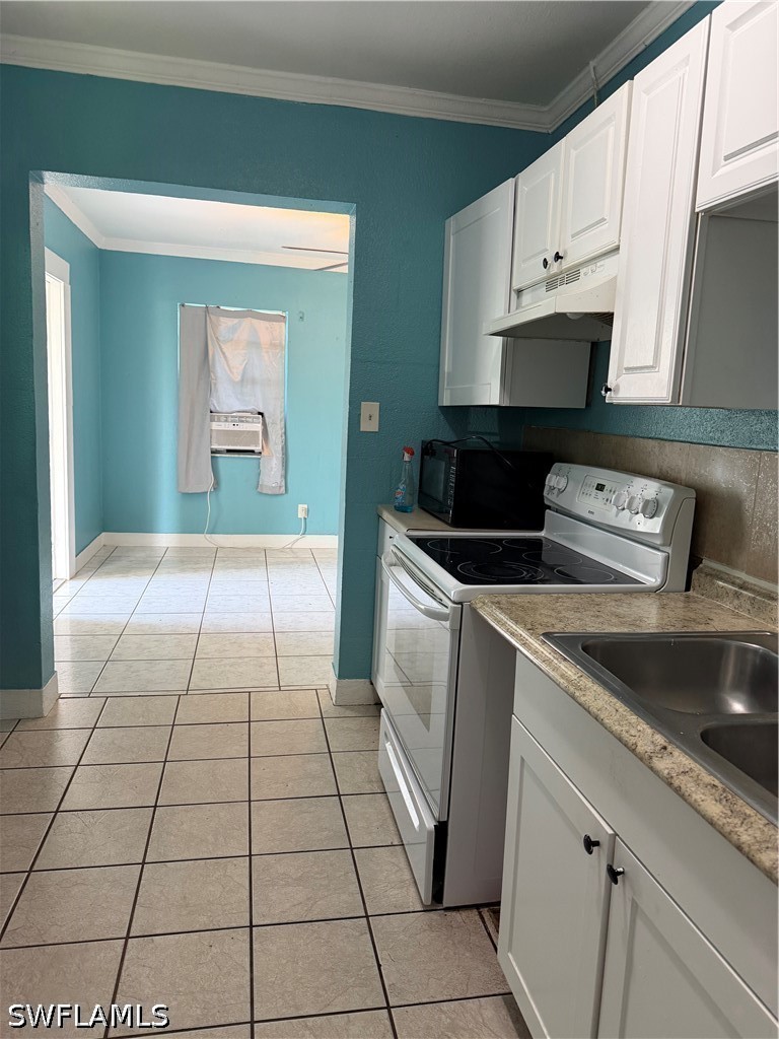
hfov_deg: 56.8
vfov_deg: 71.6
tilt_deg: -8.7
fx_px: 720
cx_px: 390
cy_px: 520
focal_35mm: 24
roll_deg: -3.7
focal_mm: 6.76
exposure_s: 1/60
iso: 250
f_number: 1.78
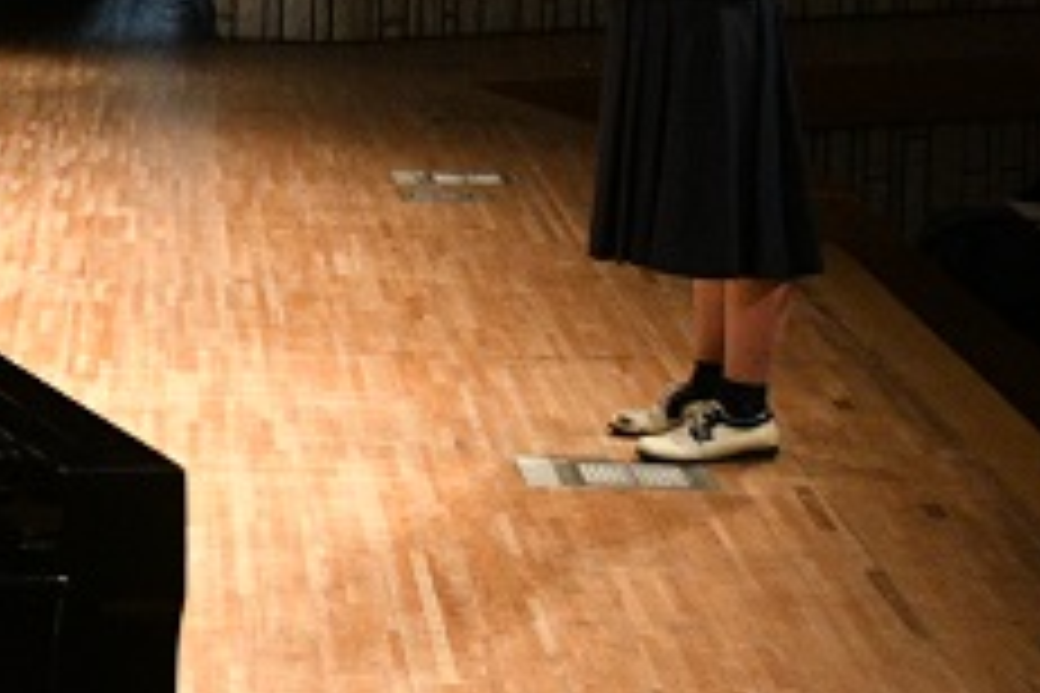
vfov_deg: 9.3
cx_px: -684
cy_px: -128
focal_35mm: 145
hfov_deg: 13.1
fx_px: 4189
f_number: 4
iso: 4000
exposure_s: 1/250
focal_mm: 27
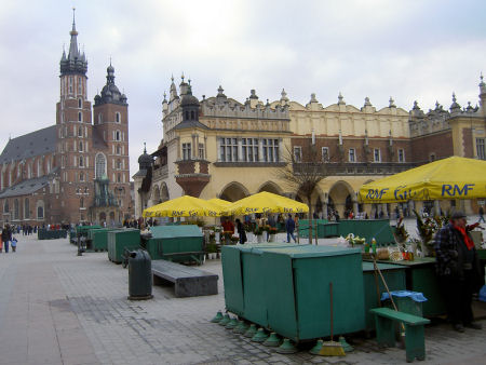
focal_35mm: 34
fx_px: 478
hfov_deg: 53.9
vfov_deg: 41.8
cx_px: 243
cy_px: 182
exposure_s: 1/80
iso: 50
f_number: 2.8
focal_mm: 5.6
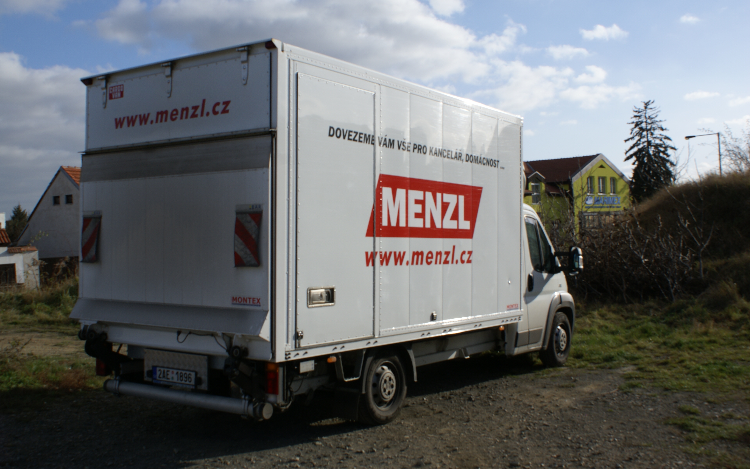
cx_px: 377
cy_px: 227
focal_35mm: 40
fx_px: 818
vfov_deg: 32.0
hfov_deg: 49.3
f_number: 11
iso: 100
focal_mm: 26
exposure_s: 1/250
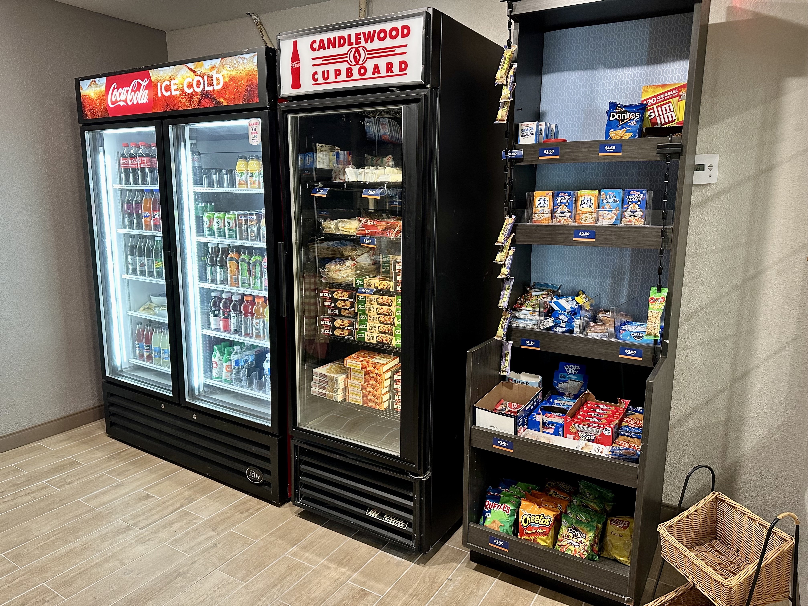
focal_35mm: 24
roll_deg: -1.4
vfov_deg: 56.8
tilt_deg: -11.2
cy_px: 303
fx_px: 560
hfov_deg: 71.6
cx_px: 404
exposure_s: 1/60
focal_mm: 6.86
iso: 320
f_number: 1.78
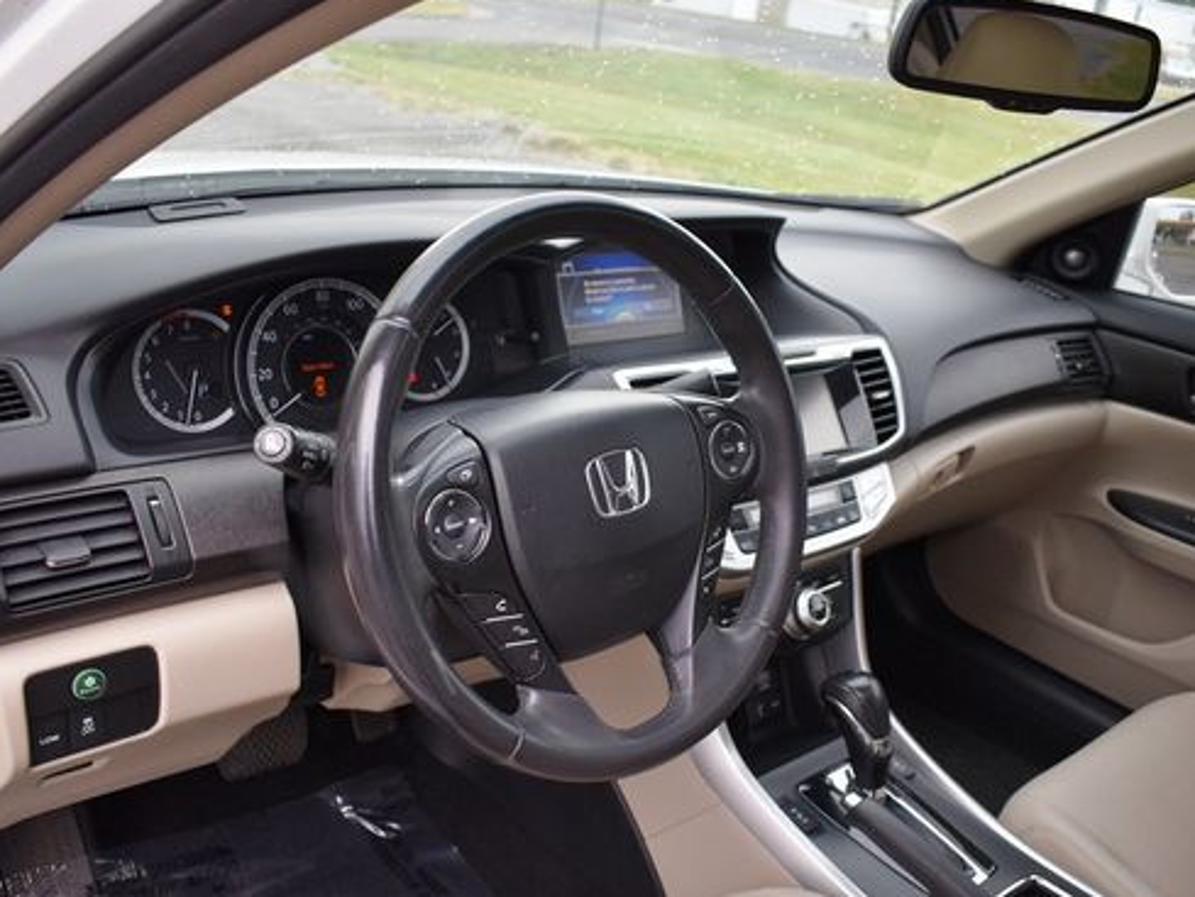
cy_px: 505
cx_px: 623
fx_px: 1174
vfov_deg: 41.7
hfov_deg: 53.9
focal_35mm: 34
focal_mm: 18
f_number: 3.5
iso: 400
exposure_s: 1/250
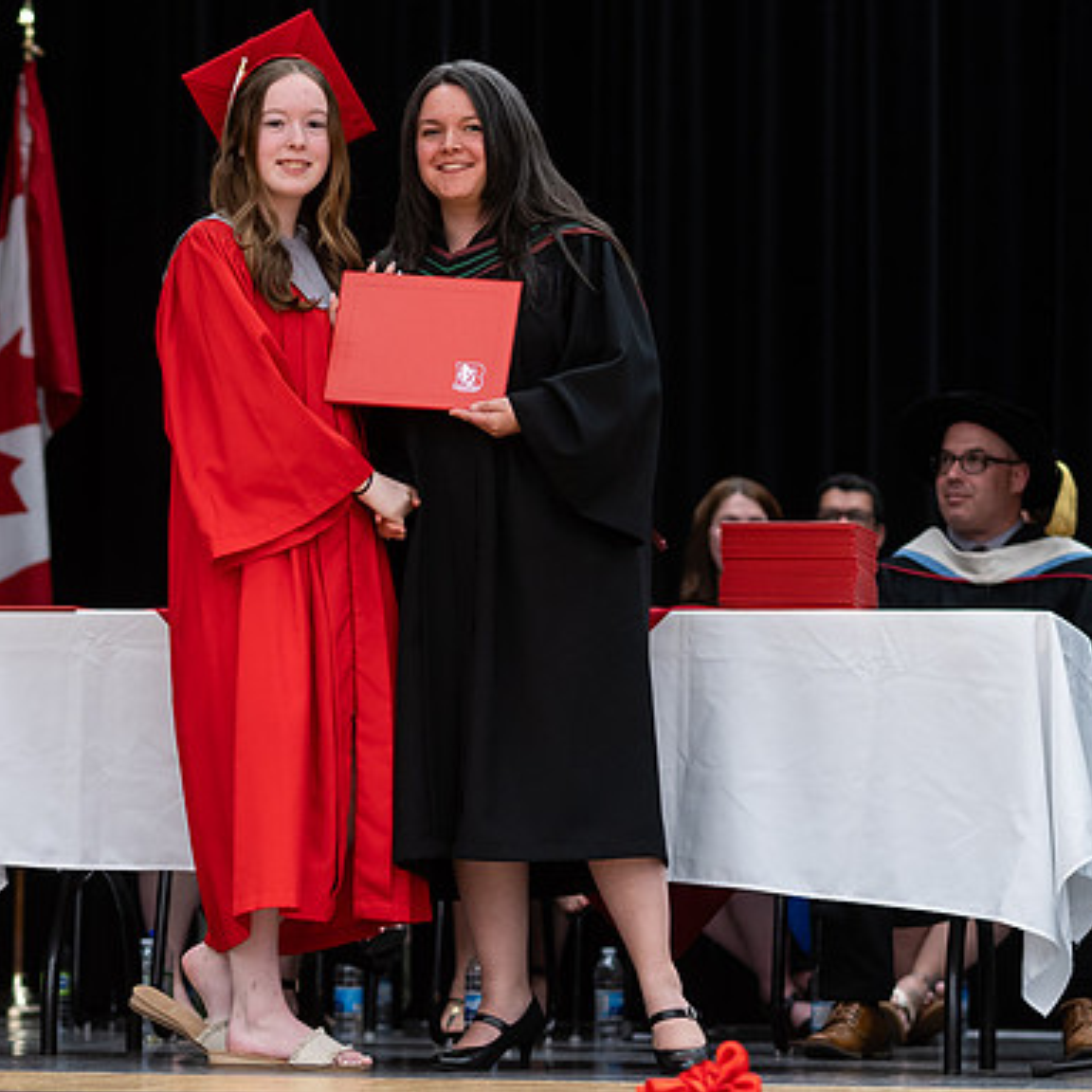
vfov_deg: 11.2
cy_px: 576
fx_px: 5568
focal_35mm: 156
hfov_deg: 11.2
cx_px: 259
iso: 1000
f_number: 2.8
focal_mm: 85
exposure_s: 1/200
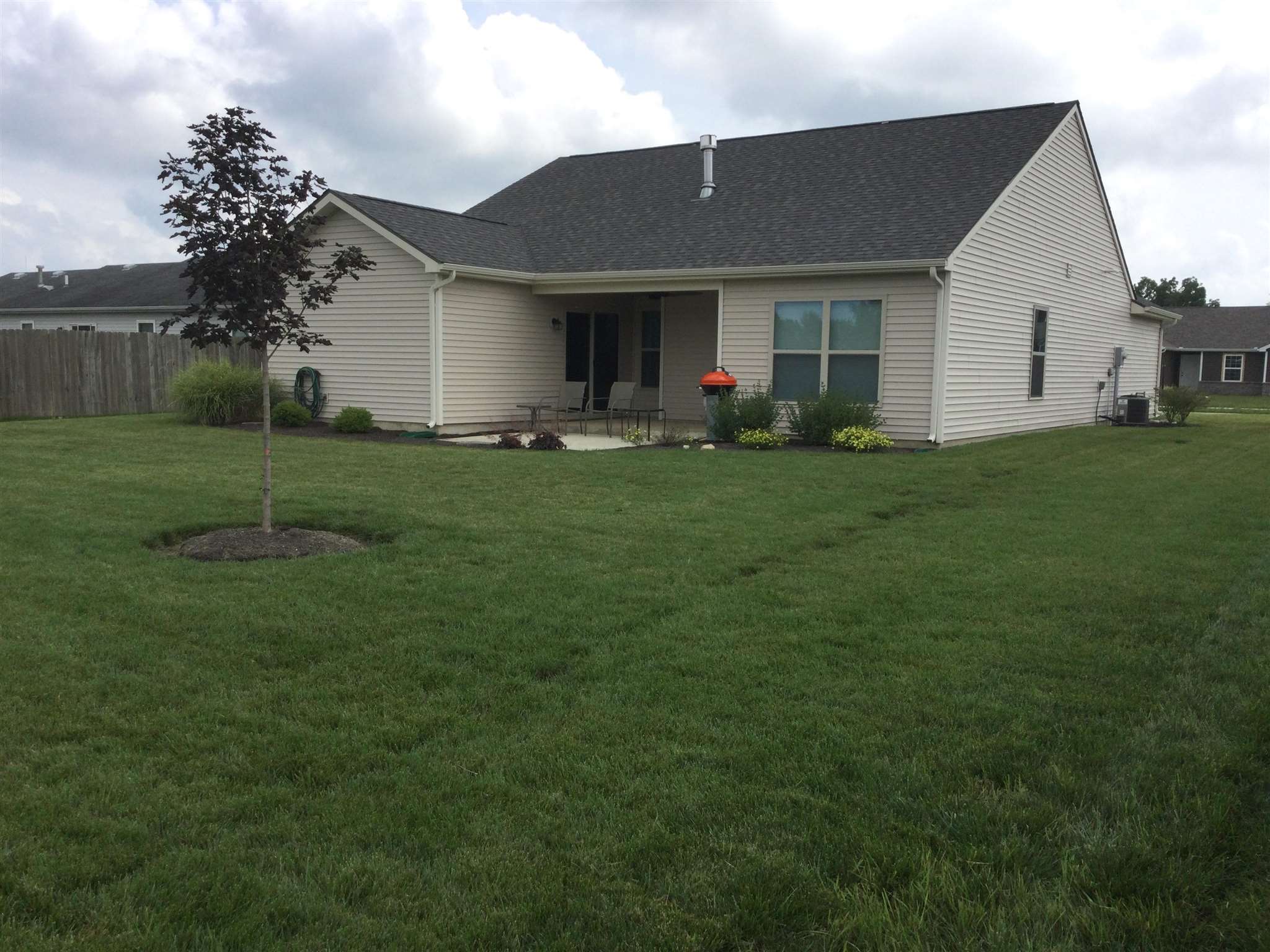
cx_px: 635
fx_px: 1137
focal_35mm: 31
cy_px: 476
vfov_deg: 45.4
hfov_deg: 58.4
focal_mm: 3.3
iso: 25
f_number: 2.4
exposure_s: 1/1031
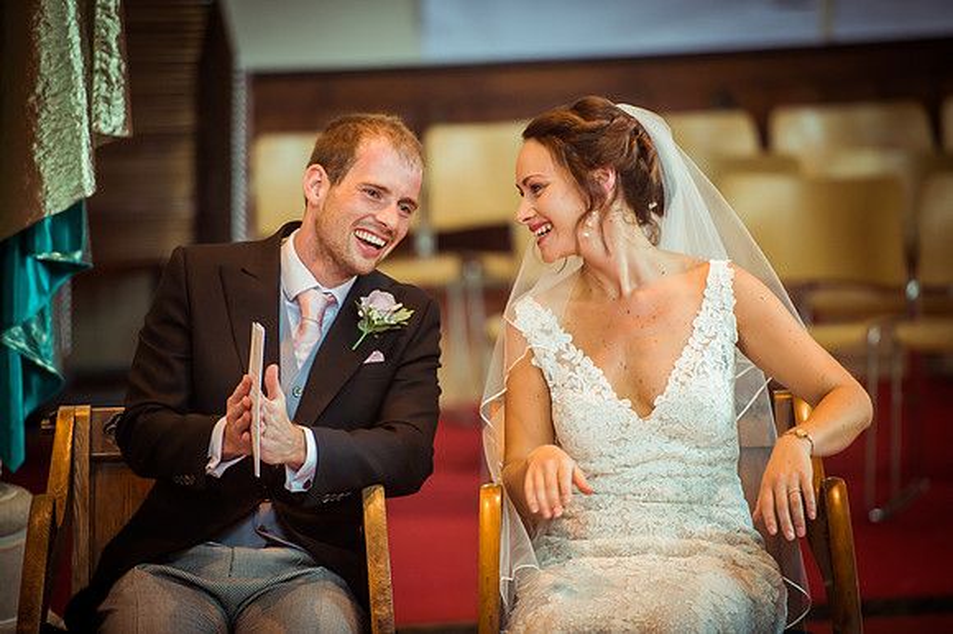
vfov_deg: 6.9
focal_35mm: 200
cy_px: 317
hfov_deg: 10.3
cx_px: 476
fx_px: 5291
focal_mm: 200
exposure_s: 1/200
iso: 2200
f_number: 2.8
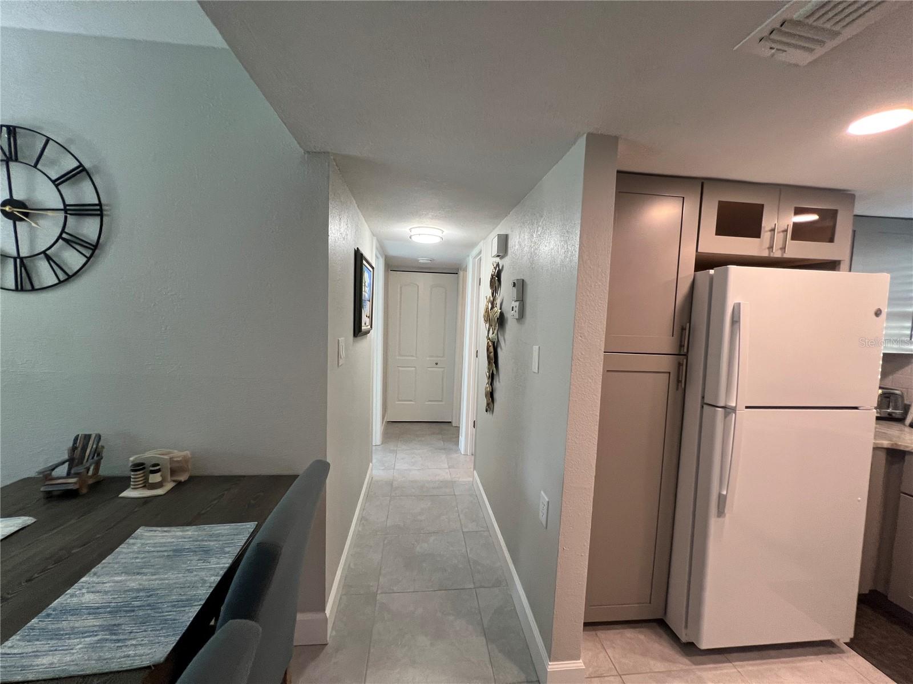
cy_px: 342
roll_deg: -1.5
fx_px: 343
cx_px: 456
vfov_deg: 89.9
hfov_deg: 106.2
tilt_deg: -3.8
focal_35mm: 13
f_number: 1.8
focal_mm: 1.57
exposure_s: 1/120
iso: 160
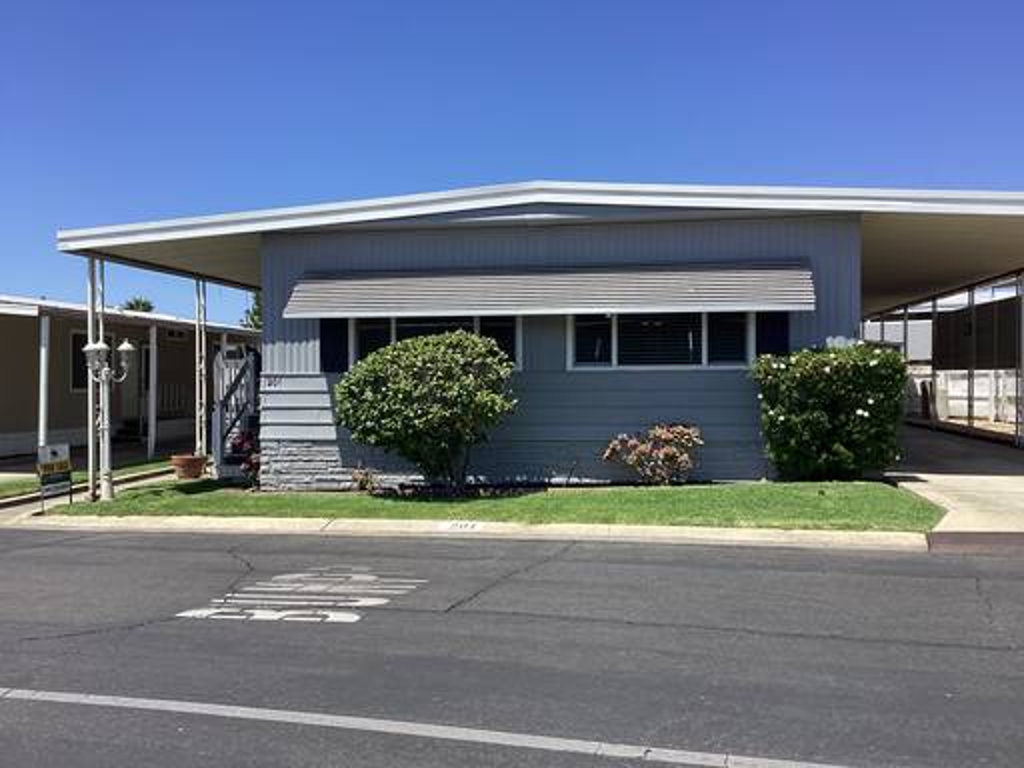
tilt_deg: -1.2
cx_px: 512
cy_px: 384
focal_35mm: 31
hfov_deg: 58.4
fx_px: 917
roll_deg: -0.1
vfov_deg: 45.4
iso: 25
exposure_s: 1/1164
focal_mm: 3.3
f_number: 2.4
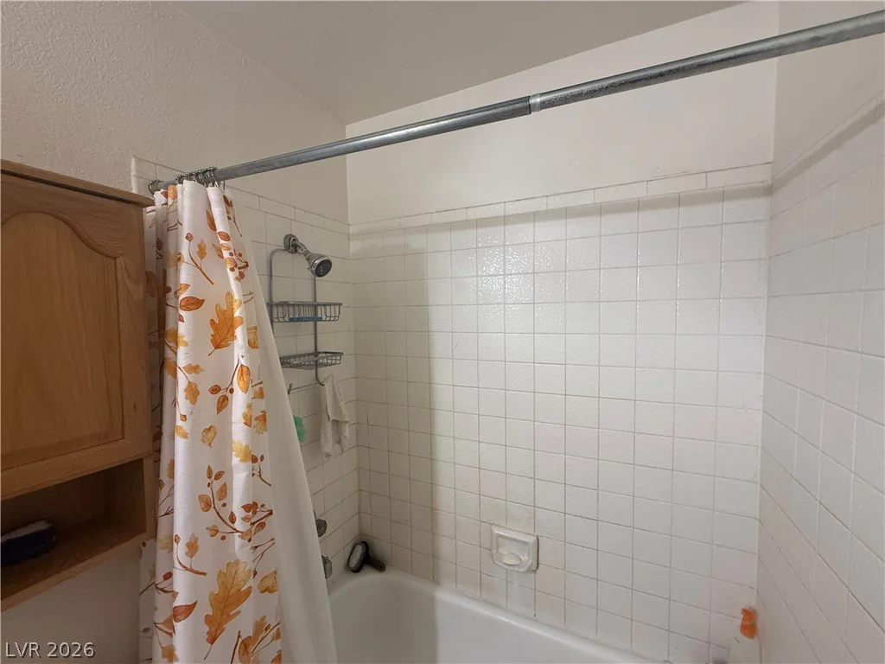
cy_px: 332
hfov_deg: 102.1
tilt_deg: -2.6
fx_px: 358
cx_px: 442
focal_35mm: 14
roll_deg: +0.8
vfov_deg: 85.7
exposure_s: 1/120
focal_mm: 2.22
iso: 320
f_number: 2.2
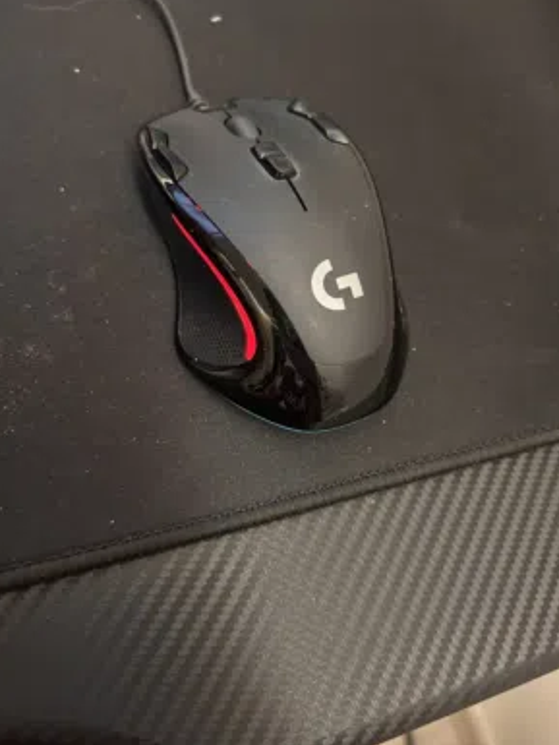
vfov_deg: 65.3
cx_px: 275
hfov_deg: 51.4
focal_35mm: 27
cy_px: 375
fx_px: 581
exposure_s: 1/25
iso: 640
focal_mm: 5.7
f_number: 1.5
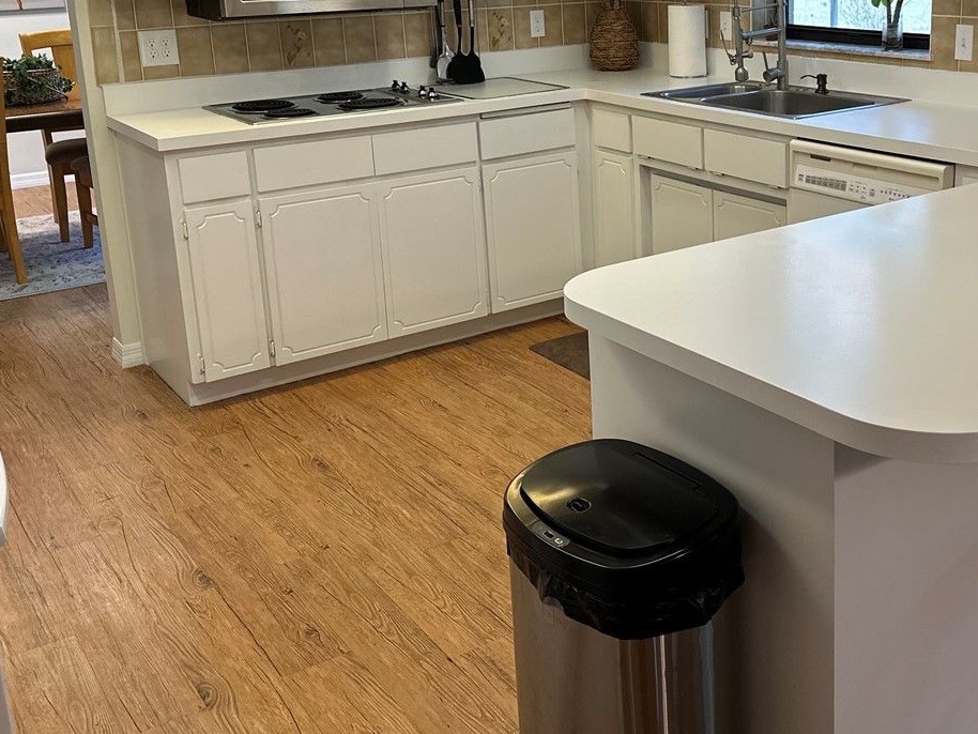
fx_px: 1187
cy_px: 211
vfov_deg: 33.9
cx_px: 672
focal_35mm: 42
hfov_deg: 44.0
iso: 200
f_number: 1.78
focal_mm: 6.86
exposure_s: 1/120
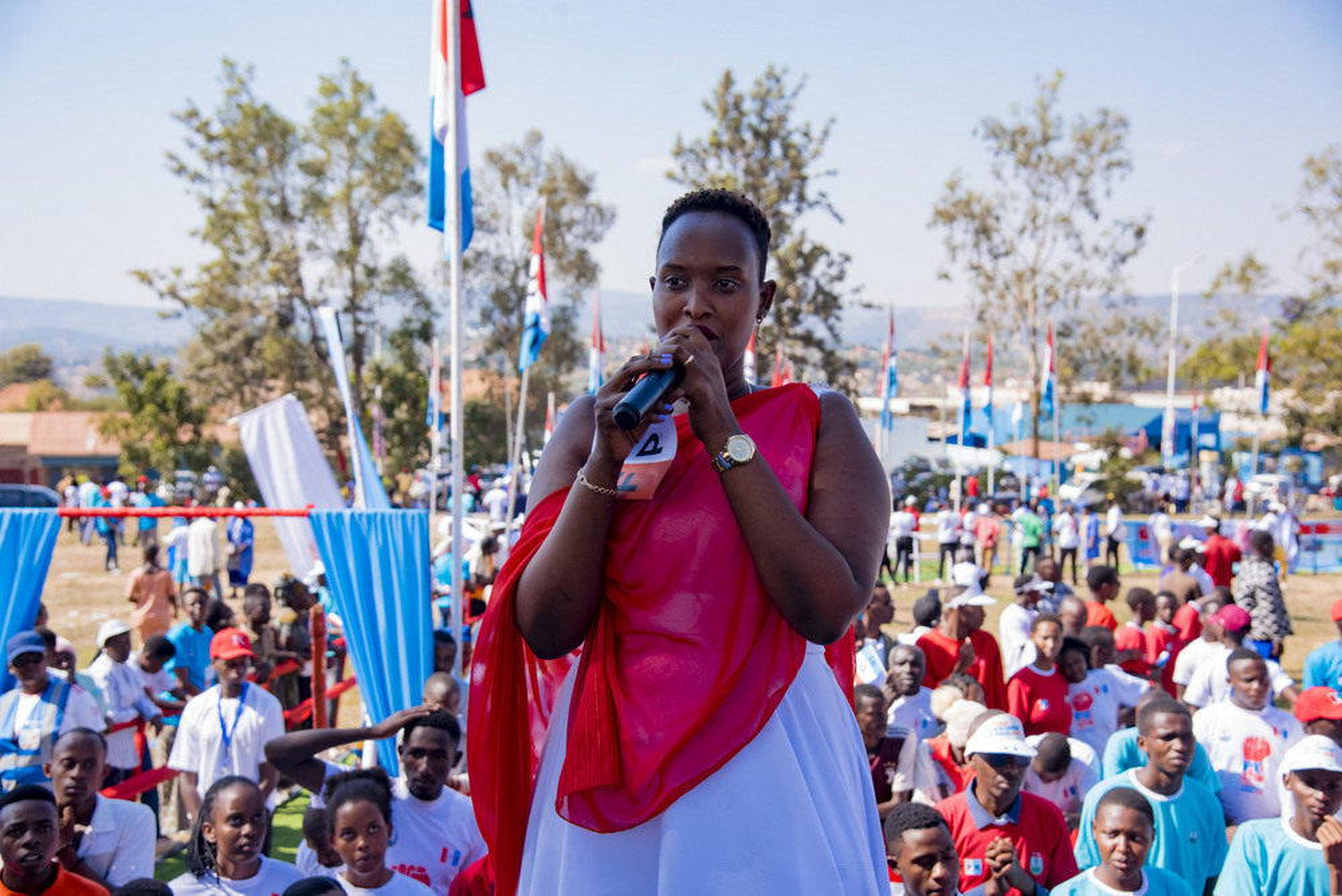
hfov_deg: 42.7
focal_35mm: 46
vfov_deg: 29.3
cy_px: 448
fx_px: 1716
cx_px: 671
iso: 200
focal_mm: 46
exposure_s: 1/320
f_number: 5
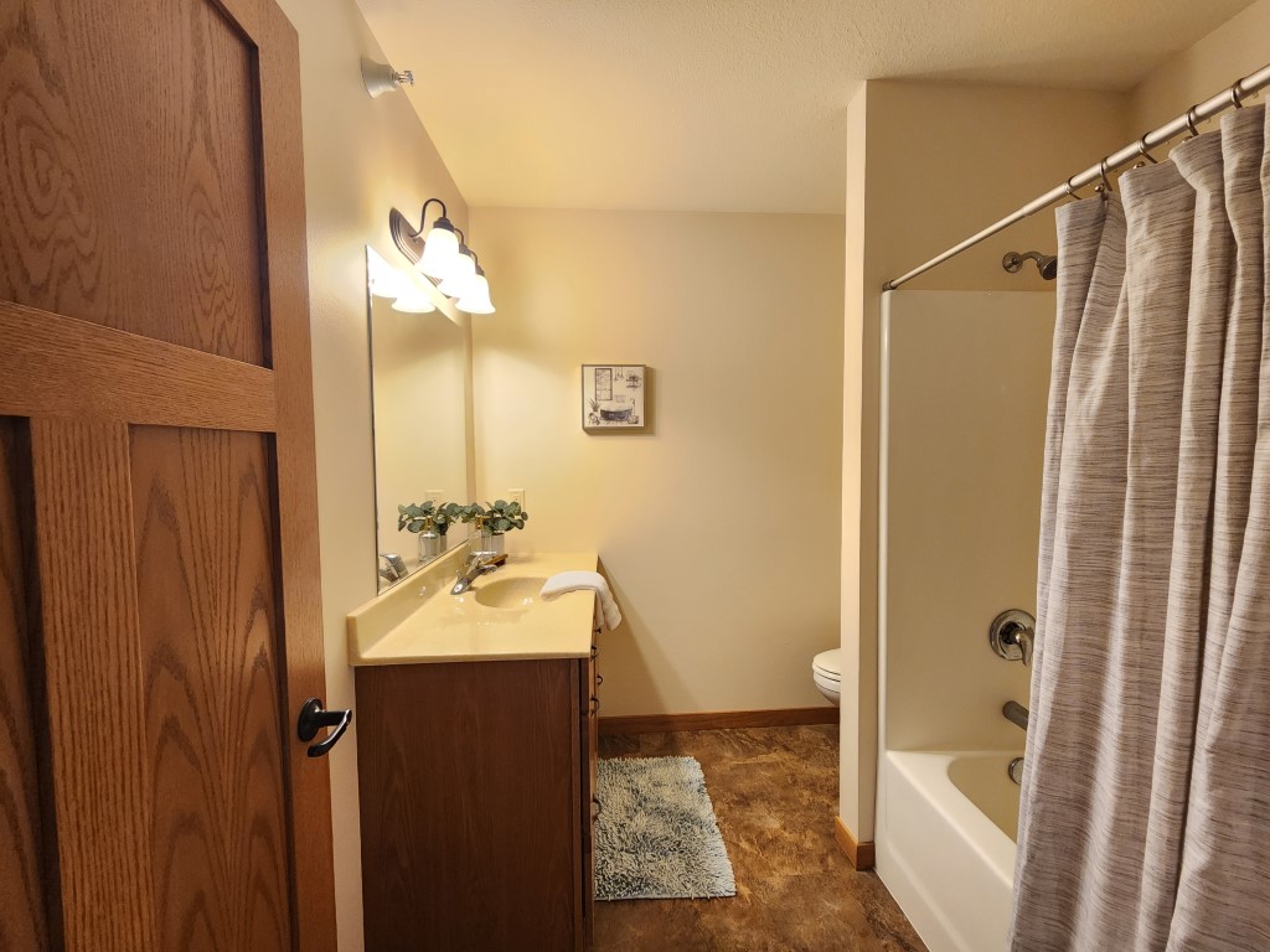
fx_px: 477
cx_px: 635
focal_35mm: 13
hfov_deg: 106.2
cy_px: 476
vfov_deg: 89.9
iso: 320
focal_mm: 2.2
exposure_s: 1/60
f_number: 2.2
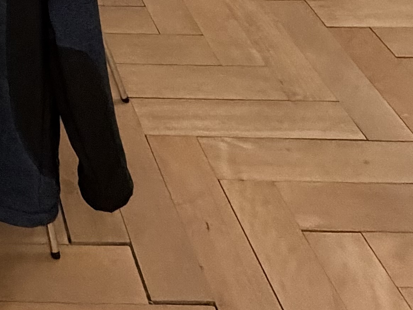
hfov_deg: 24.1
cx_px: -146
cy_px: -372
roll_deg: +1.5
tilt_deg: -10.5
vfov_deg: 15.3
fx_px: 823
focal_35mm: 69
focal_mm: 2.22
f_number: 2.2
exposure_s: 1/49
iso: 640
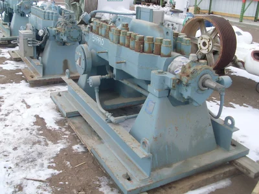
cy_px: 97
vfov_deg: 37.7
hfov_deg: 49.0
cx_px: 130
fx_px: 284
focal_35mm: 38
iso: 80
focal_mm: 6.3
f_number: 7.7
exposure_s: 1/125
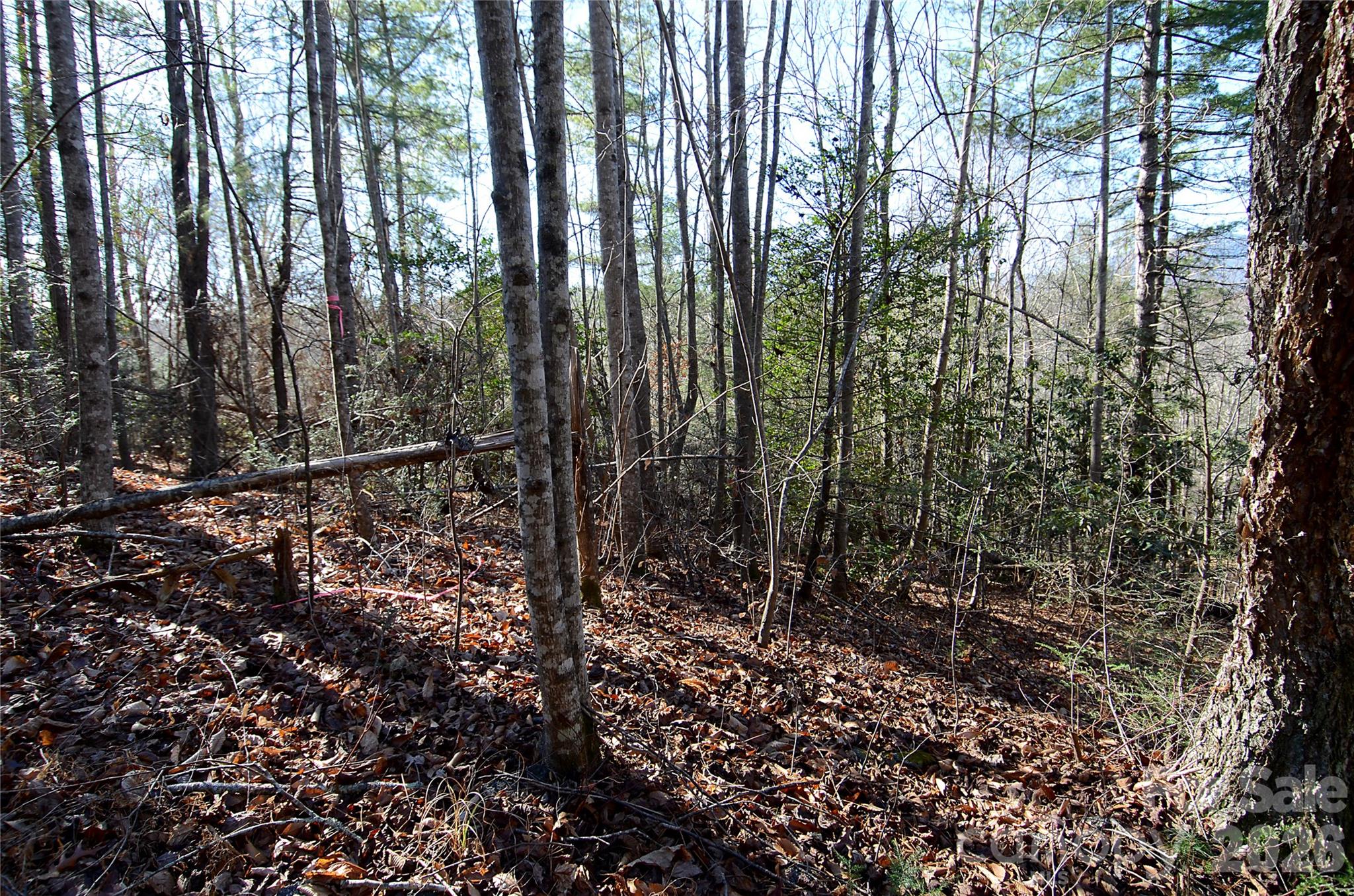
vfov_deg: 67.1
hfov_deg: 90.1
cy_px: 448
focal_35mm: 18
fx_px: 676
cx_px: 677
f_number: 5
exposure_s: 1/100
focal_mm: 12
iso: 100
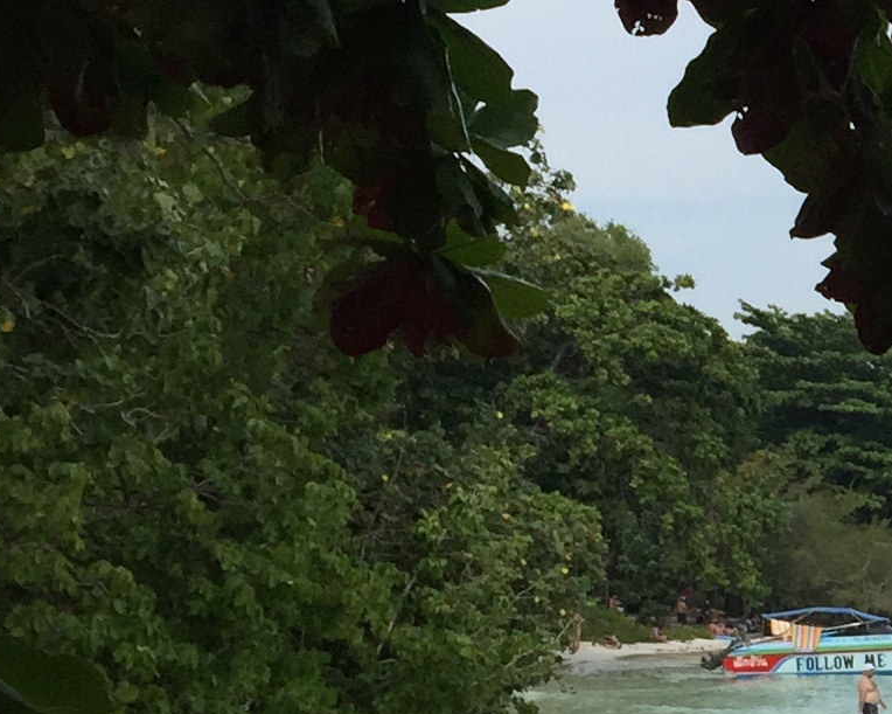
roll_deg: -0.5
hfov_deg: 14.0
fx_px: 3194
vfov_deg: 12.7
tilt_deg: -0.9
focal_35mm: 121
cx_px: 1629
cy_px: 598
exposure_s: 1/2825
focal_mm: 4.15
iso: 32
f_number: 2.2
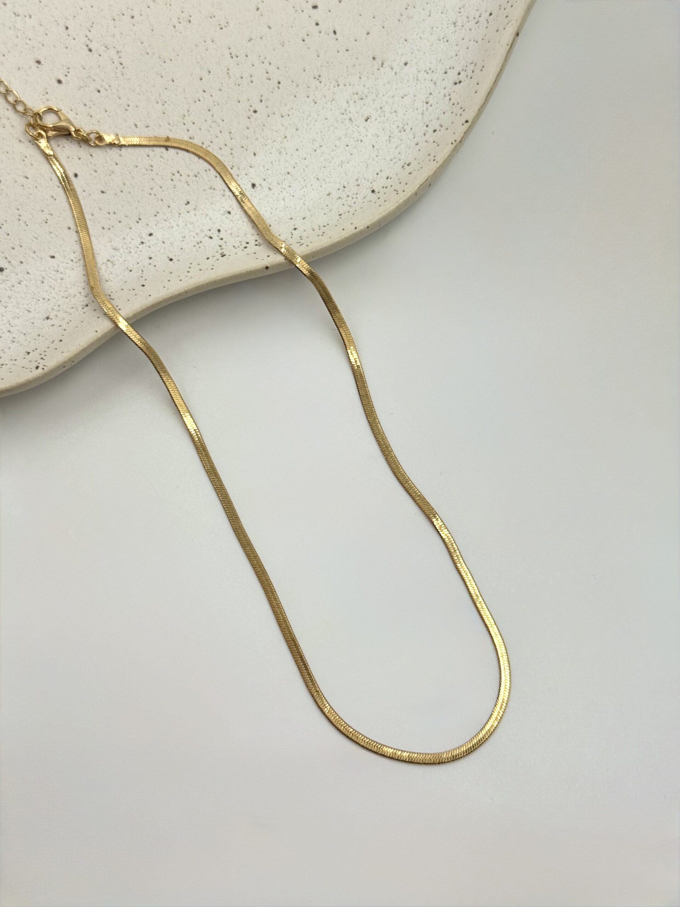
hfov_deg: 30.3
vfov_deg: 39.7
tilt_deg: -77.1
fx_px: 1257
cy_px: 454
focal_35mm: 48
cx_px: 340
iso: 80
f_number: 1.78
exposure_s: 1/1085
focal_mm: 6.76
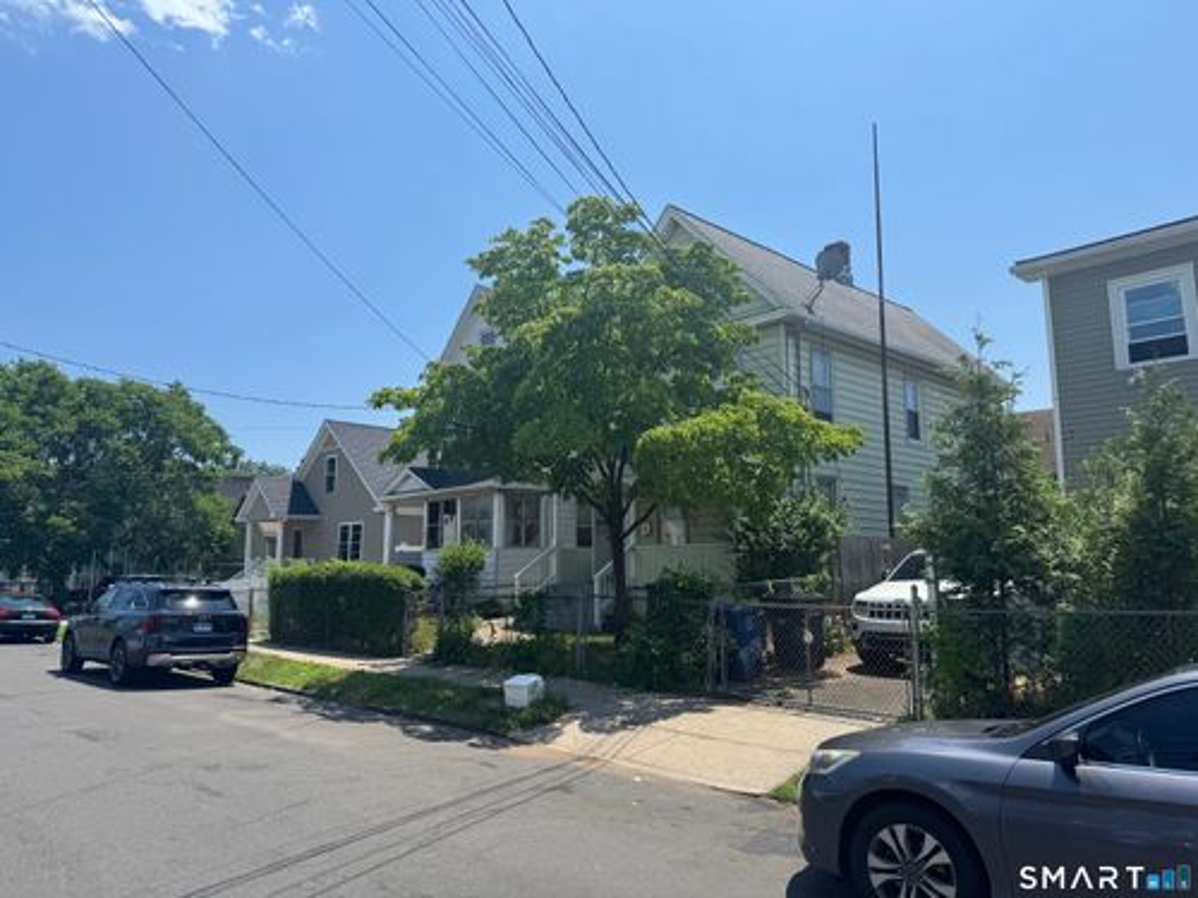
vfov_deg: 56.8
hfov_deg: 71.6
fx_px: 831
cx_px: 599
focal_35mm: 24
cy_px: 449
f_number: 1.78
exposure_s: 1/5348
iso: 80
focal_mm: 6.76
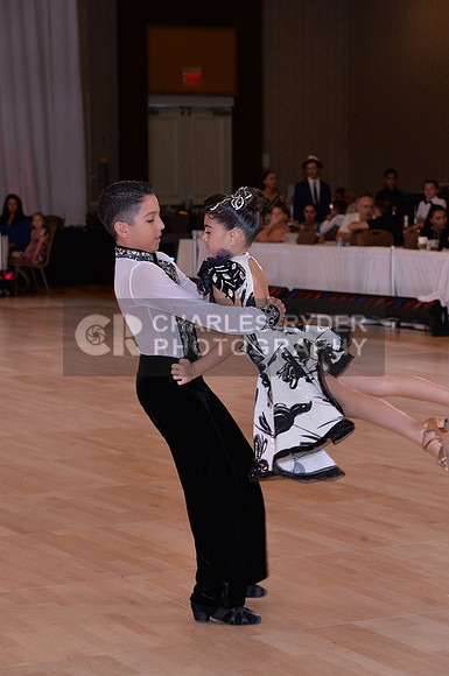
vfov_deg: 19.5
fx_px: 1970
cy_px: 338
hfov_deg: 13.0
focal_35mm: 105
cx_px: 224
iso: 2000
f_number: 6.3
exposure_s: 1/250
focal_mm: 105
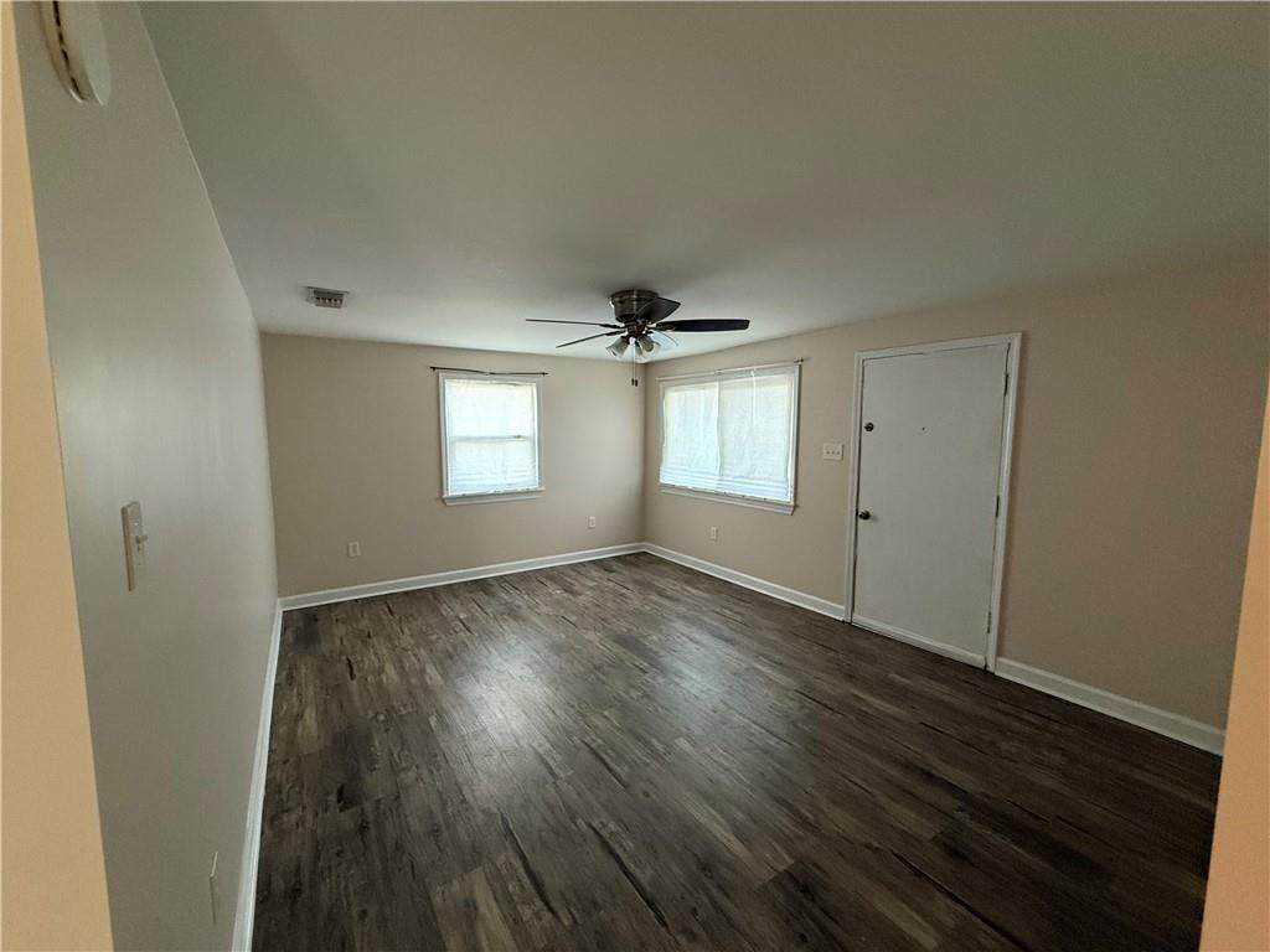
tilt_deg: -5.2
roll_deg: +0.0
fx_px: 514
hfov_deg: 102.1
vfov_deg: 85.7
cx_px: 635
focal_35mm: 14
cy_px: 476
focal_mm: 2.22
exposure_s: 1/60
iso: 400
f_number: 2.2
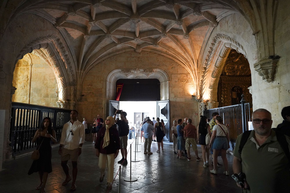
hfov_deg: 73.7
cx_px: 145
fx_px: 193
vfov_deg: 53.1
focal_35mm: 24
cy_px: 96
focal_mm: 24
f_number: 3.5
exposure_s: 1/80
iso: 3200
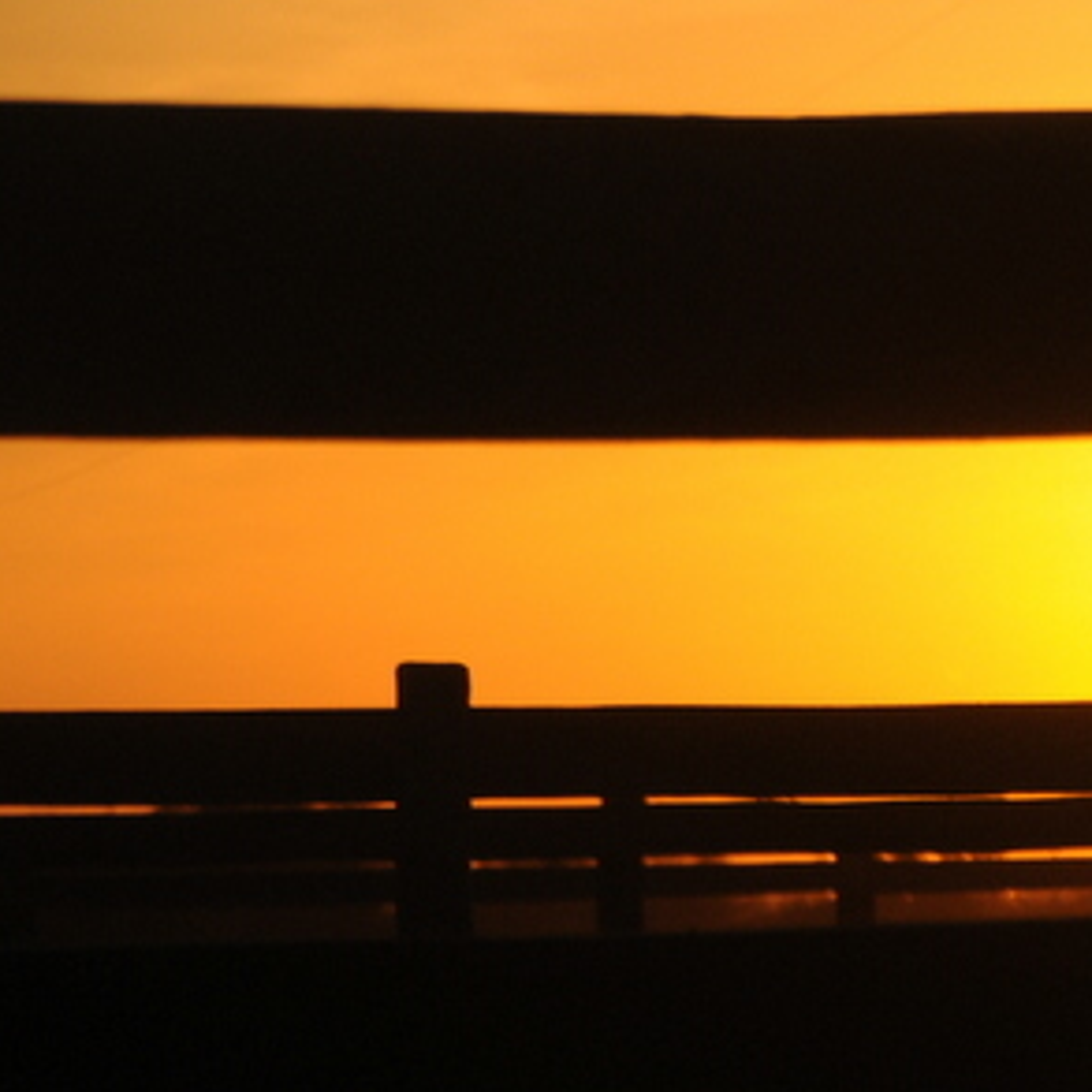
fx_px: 13884
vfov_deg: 4.5
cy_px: 708
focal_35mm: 389
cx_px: 1099
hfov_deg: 4.5
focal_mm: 140
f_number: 11
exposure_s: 1/800
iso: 500
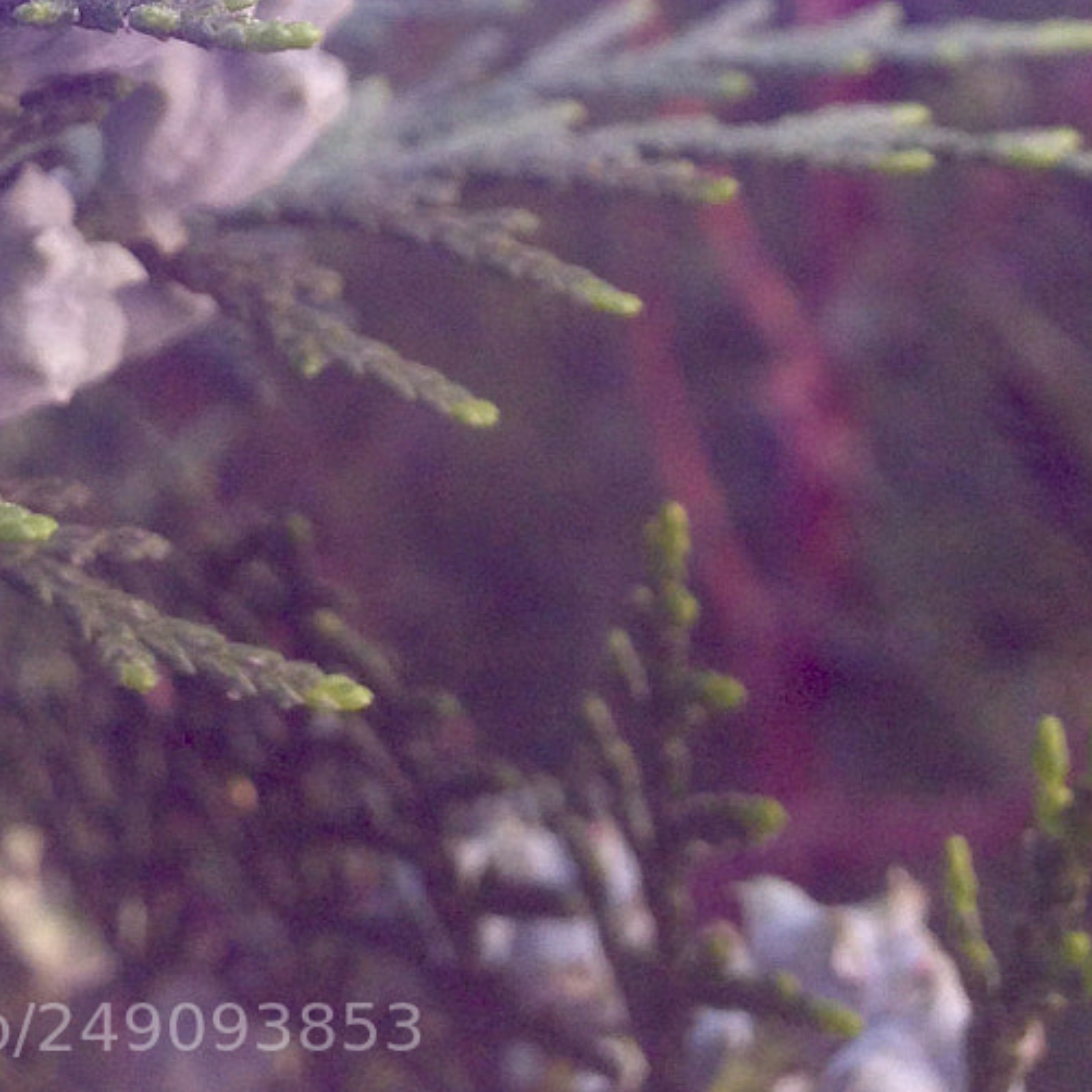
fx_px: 3319
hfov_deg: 18.7
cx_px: 590
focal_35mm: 93
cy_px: -542
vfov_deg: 16.9
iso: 50
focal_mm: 4.12
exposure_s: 1/158
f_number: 2.4
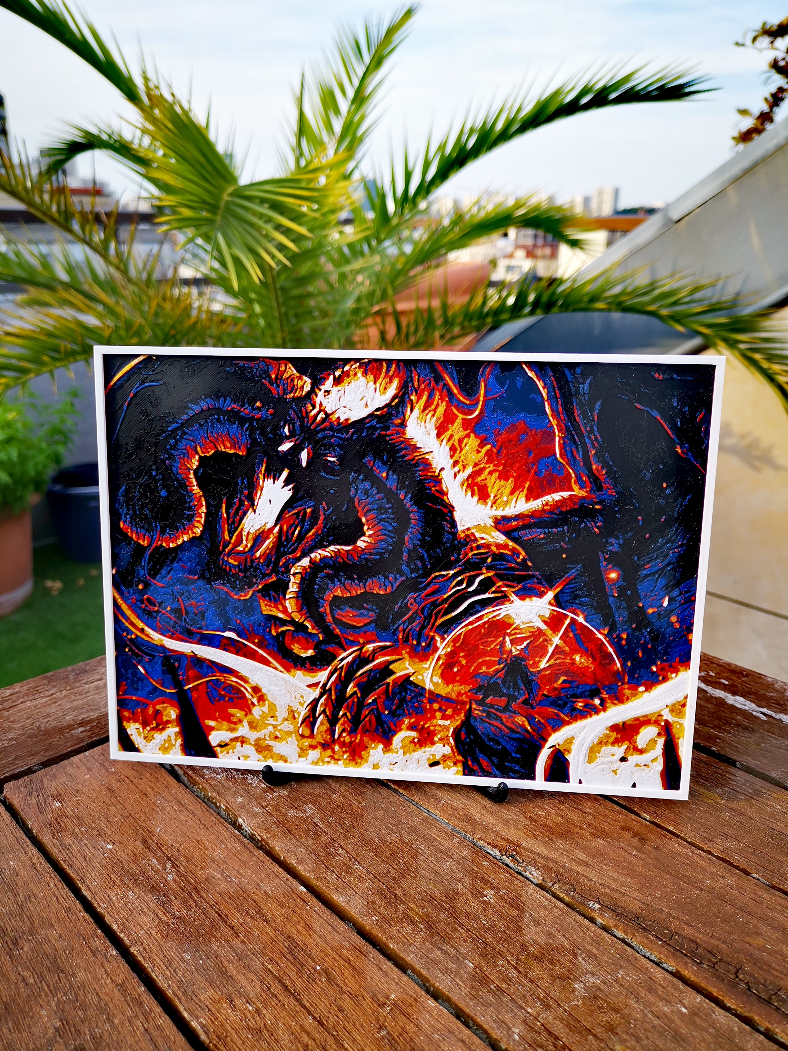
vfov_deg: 65.3
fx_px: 820
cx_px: 394
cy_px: 526
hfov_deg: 51.4
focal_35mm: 27
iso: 50
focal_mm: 4.75
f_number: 1.8
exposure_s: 1/418
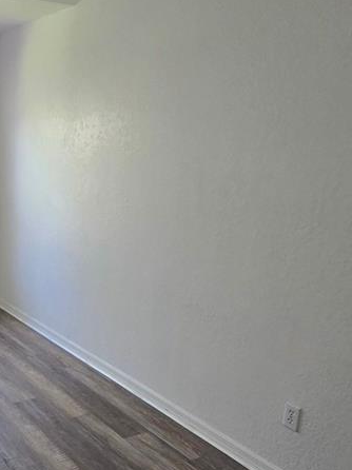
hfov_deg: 37.2
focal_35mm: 35
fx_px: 475
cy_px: 289
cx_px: 17
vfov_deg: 52.2
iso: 160
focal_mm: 2.2
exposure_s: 1/60
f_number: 2.2
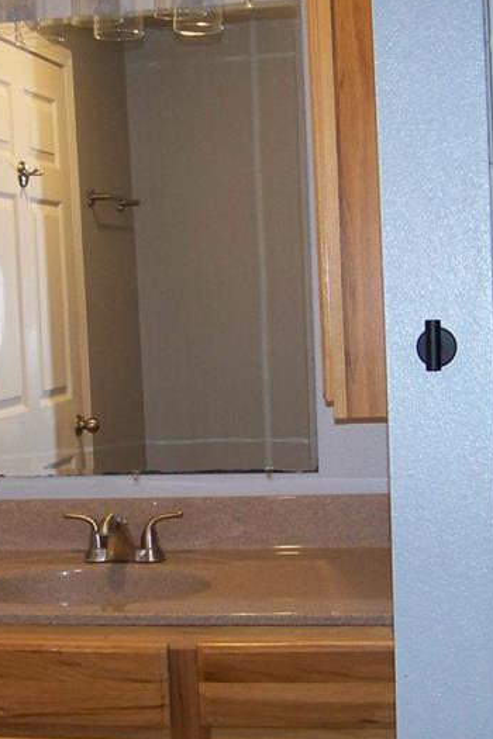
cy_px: 412
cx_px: 138
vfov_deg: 27.7
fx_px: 1499
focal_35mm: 73
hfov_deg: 18.6
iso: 200
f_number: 2.8
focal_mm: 5.85
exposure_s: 1/30
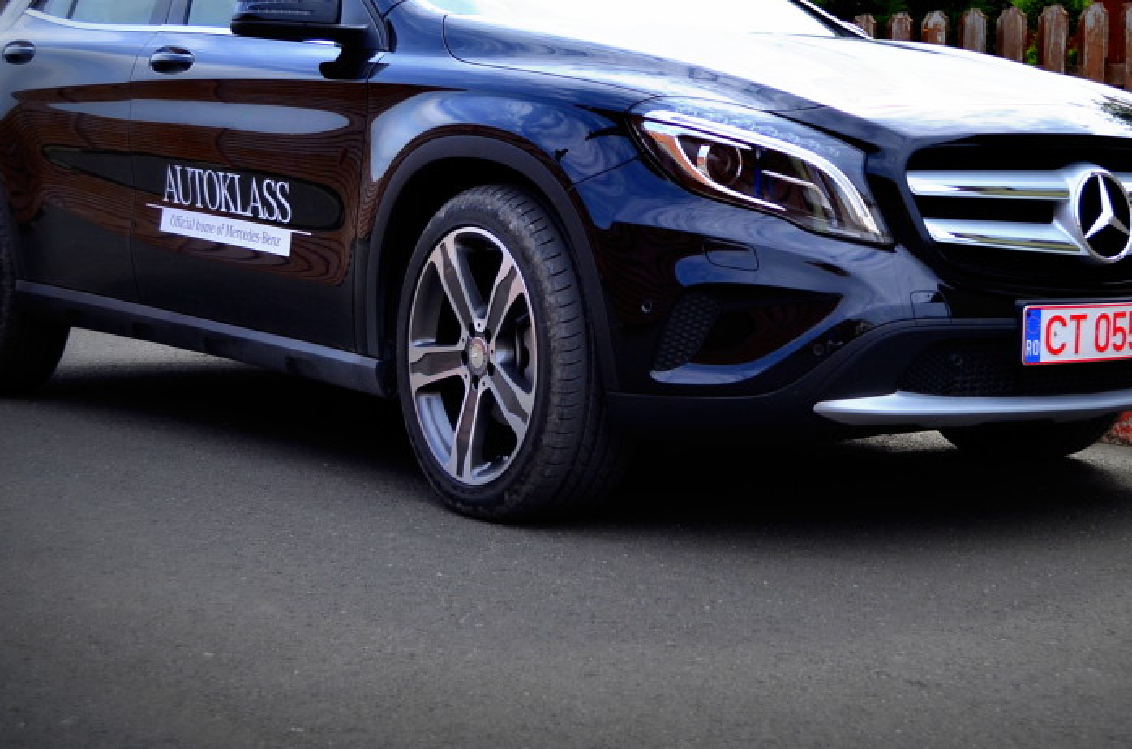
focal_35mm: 66
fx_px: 2071
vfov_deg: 20.4
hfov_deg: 30.5
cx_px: 688
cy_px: 203
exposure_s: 1/1600
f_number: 4.5
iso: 400
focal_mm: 30
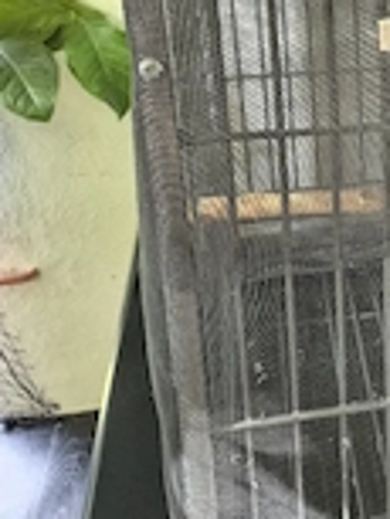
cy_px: 129
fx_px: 900
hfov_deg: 22.1
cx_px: 499
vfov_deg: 31.6
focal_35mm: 60
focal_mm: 5.4
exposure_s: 1/100
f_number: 1.8
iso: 500
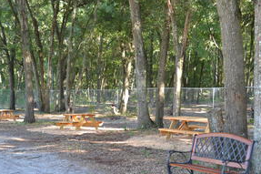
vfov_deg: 22.3
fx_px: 440
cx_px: 119
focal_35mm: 61
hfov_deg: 33.0
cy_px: 113
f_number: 4.5
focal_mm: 29
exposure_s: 1/40
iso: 400
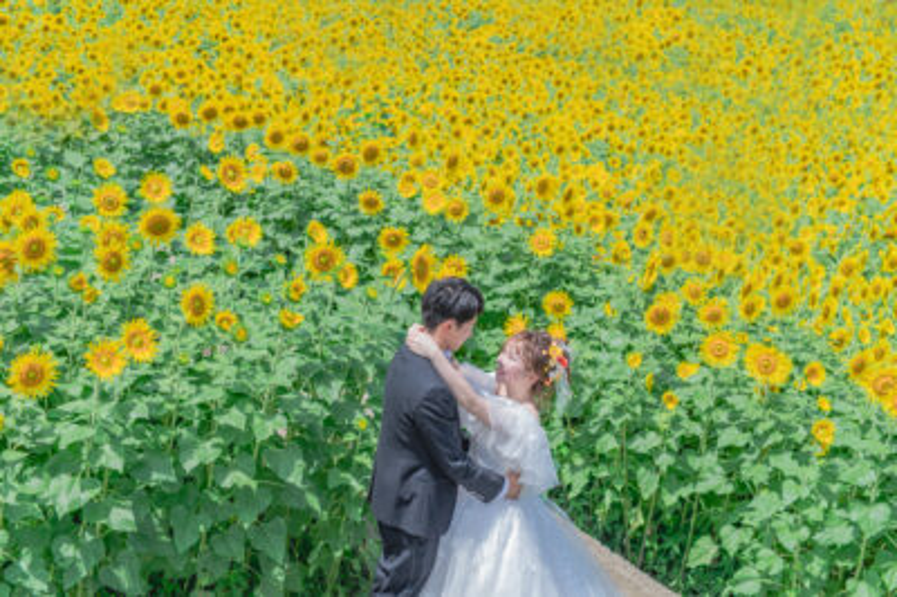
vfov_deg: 26.9
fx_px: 1245
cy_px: 298
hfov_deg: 39.6
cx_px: 448
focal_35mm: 50
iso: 100
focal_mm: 50
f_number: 3.5
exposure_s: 1/1000
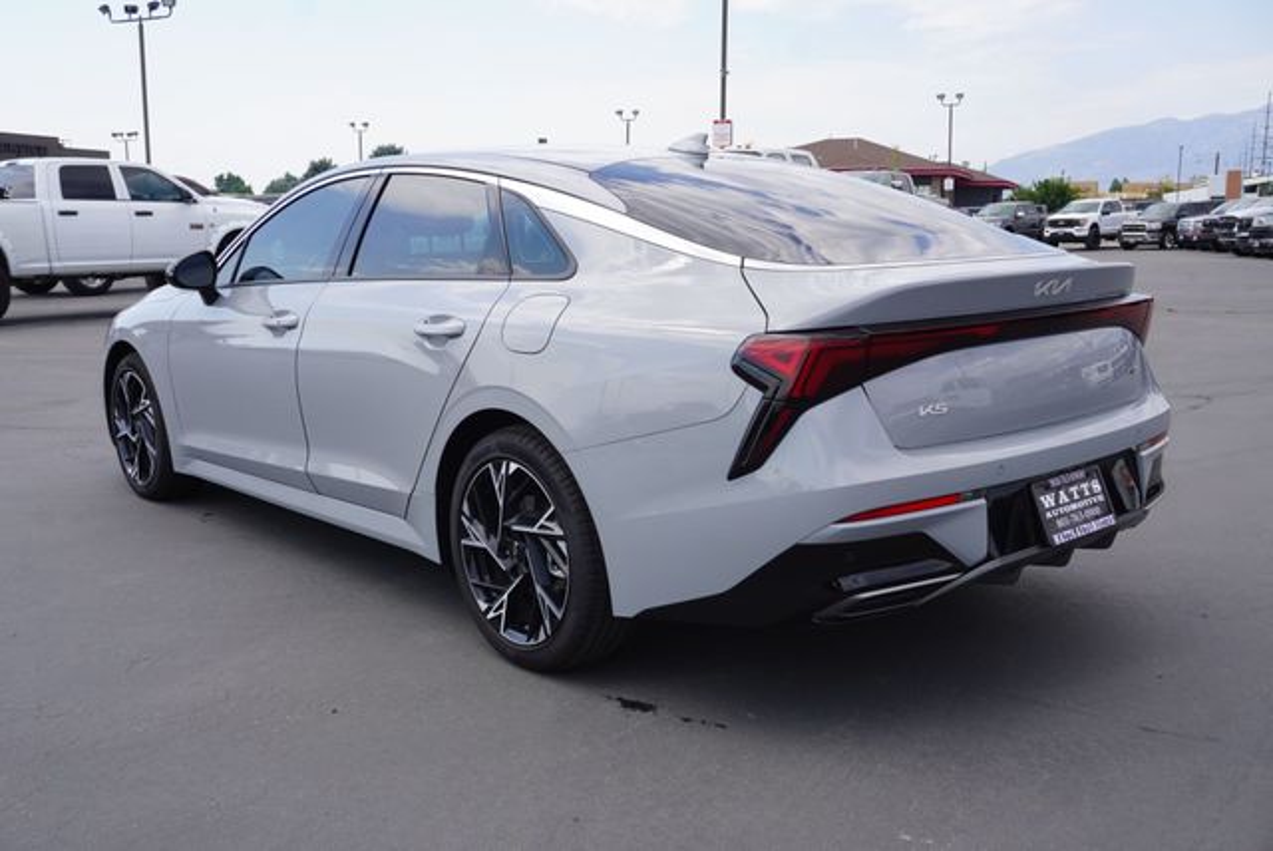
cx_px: 636
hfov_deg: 55.1
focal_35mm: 34
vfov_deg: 38.4
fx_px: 1221
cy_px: 426
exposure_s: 1/125
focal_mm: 23
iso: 100
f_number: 9
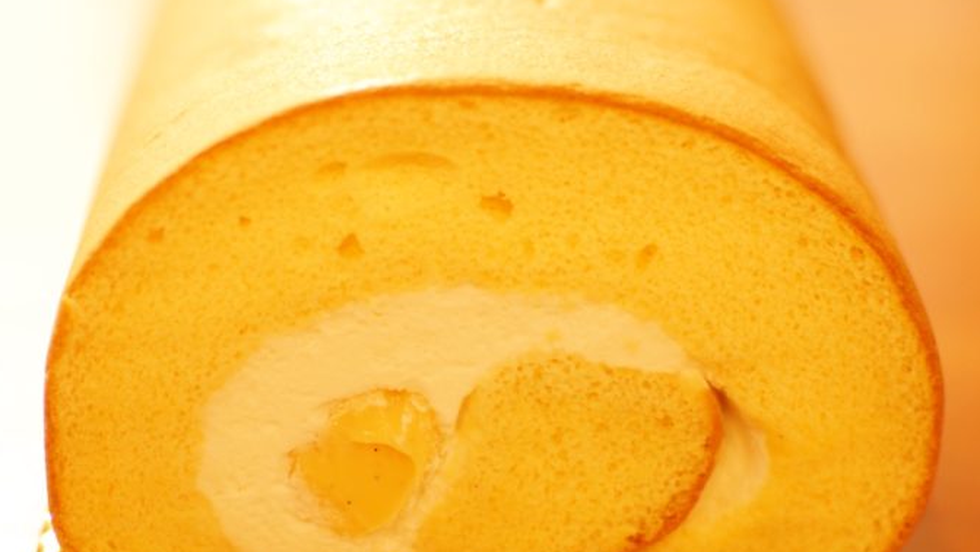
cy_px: 219
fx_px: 2178
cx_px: 488
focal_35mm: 84
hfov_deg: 25.4
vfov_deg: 14.4
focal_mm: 35
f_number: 1.8
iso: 400
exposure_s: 1/25
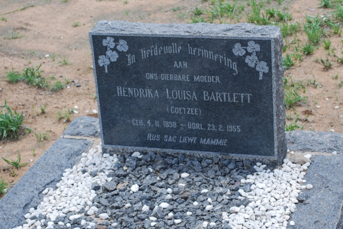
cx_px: 183
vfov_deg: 14.4
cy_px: 111
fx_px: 906
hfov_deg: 21.4
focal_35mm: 95
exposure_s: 1/125
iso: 100
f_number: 5.6
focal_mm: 40
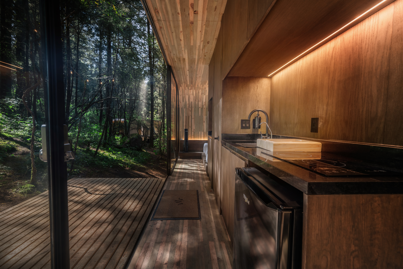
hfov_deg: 104.2
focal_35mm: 14
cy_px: 134
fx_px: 157
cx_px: 202
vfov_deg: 81.2
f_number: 5.6
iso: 50
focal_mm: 14
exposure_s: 1/320
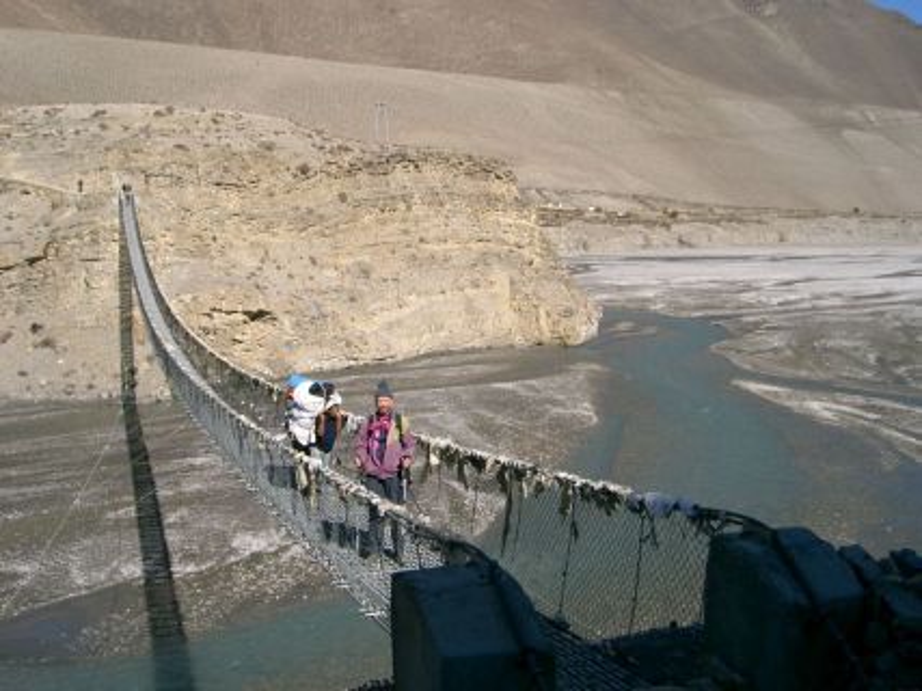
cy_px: 346
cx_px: 461
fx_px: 1038
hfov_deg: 47.9
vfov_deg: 36.8
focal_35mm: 39
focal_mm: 8
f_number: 4.8
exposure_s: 1/1000
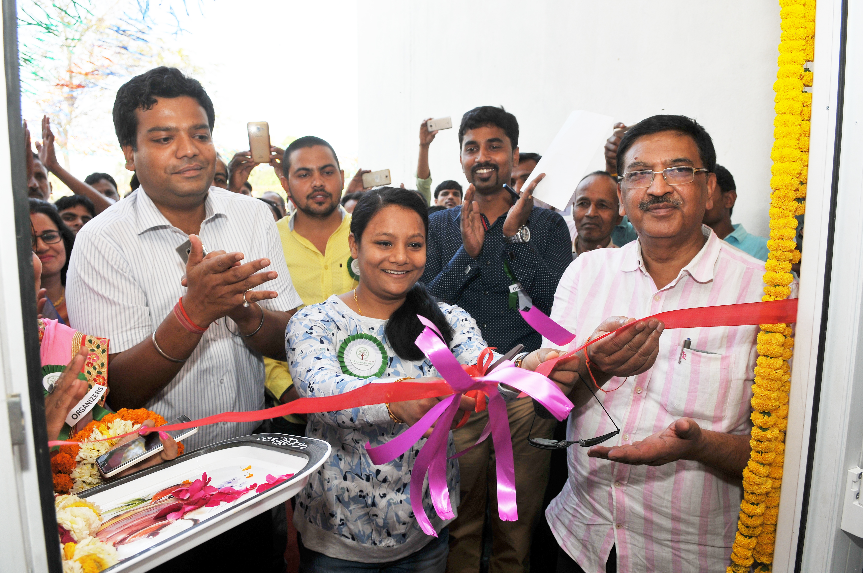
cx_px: 432
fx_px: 1365
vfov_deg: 23.7
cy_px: 286
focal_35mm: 57
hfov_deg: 35.1
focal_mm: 38
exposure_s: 1/250
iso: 200
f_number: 5
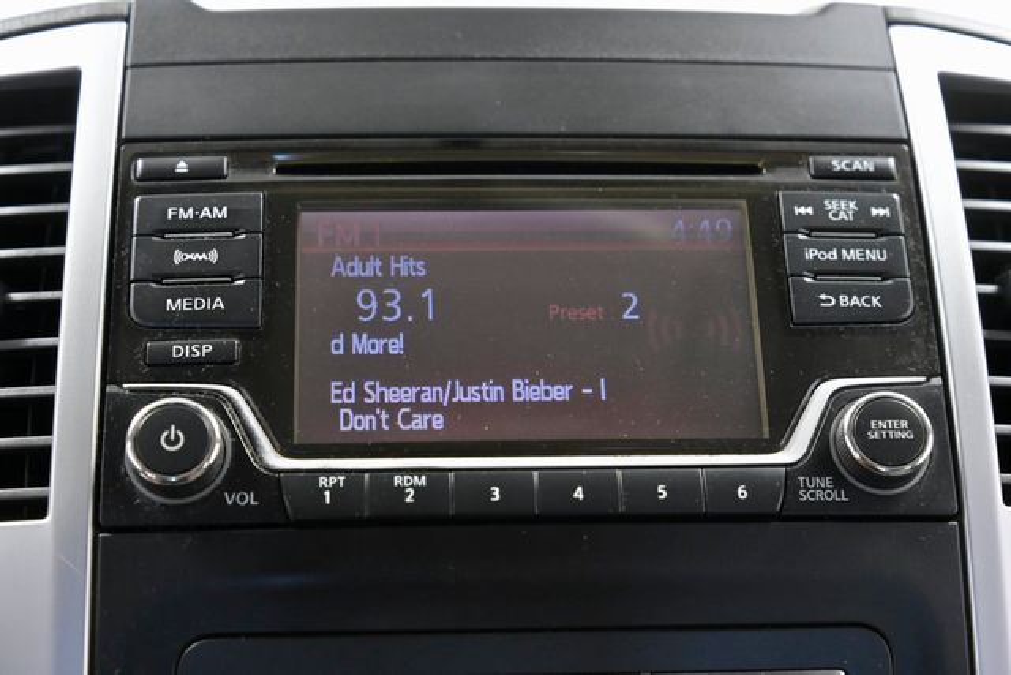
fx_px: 1826
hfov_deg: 31.0
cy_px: 338
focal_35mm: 65
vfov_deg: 20.9
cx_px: 506
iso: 2500
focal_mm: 65
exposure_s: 1/125
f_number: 4.5
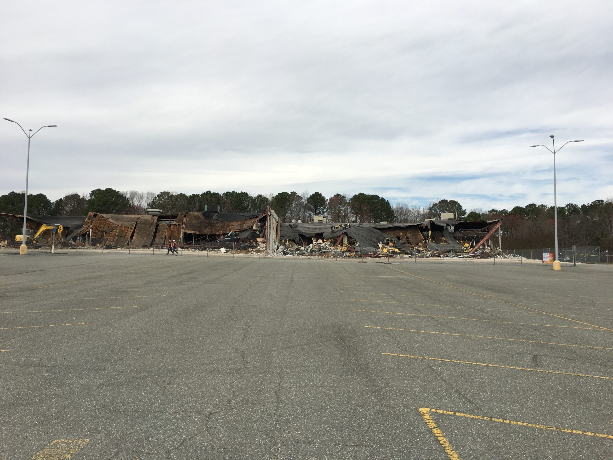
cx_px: 306
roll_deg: -0.4
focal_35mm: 29
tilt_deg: +5.6
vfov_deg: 48.2
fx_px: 514
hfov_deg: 61.7
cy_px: 230
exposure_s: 1/1570
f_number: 2.2
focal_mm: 4.15
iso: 25
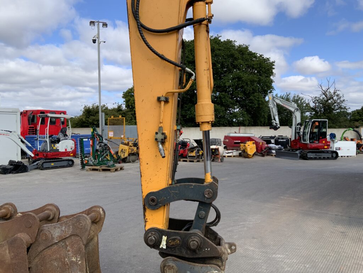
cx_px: 182
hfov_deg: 61.7
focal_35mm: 29
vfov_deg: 48.2
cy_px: 136
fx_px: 304
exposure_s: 1/1168
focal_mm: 3
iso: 16
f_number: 1.8
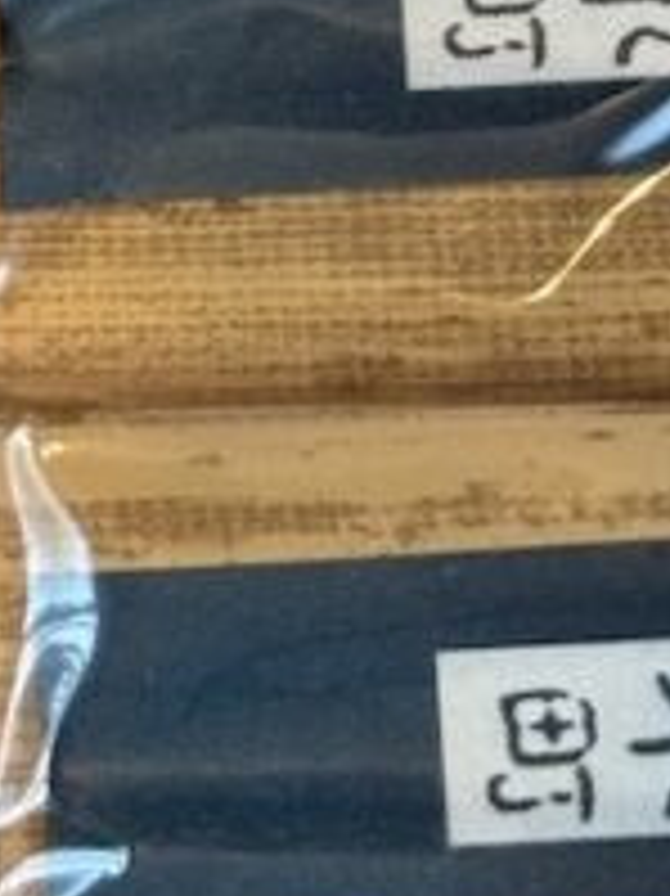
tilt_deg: -70.2
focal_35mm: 247
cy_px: -558
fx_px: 6381
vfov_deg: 7.8
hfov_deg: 6.0
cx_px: 99
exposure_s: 1/60
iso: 125
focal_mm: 6.86
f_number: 1.78
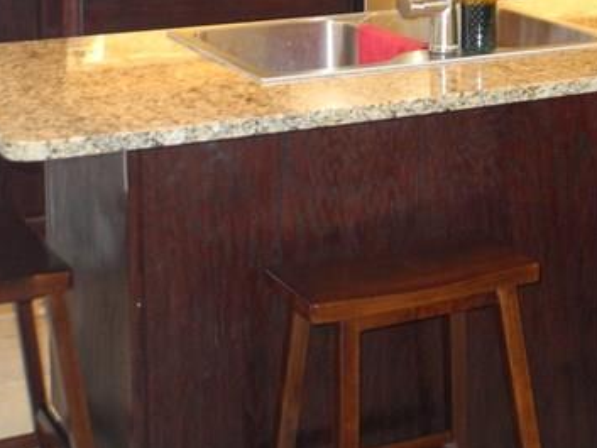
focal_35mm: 87
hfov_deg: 22.4
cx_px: 418
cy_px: -166
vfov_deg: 15.9
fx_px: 1501
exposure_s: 1/30
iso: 295
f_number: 2.8
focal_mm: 6.4
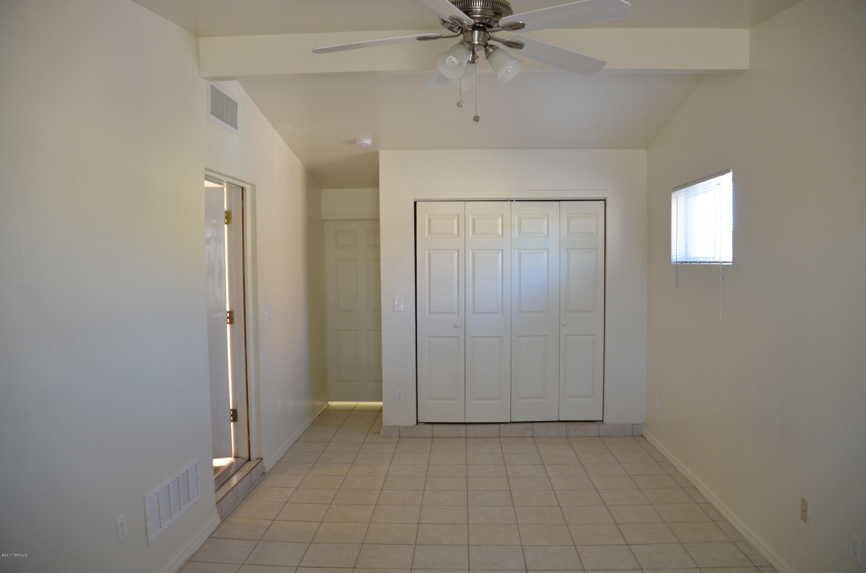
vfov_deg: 47.7
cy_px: 286
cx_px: 433
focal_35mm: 27
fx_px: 648
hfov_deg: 67.5
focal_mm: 18
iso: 640
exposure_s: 1/60
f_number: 4
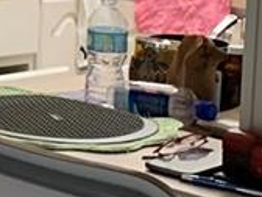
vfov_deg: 7.8
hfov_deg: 9.3
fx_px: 1408
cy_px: -100
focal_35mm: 186
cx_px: -412
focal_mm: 4.25
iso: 400
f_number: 1.8
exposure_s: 1/60
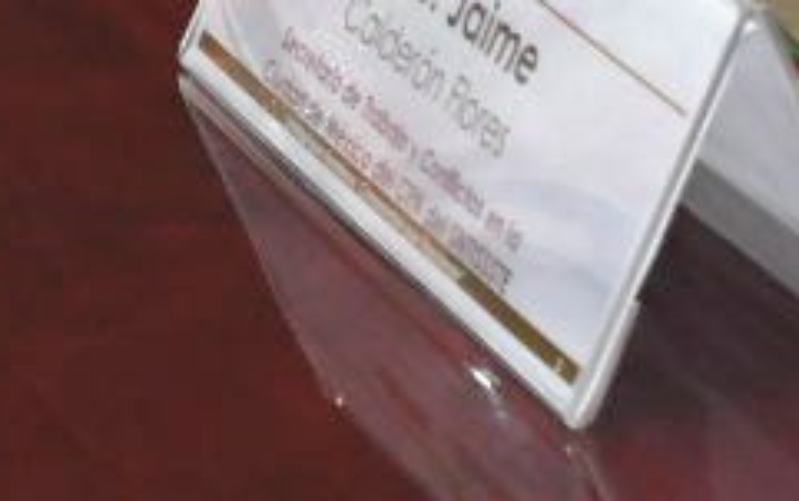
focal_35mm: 308
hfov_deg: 6.6
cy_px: -730
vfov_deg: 4.2
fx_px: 6711
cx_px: -806
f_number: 6.3
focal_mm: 30
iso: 2500
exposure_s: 1/125
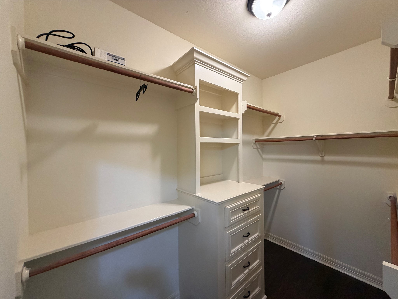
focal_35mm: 14
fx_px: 161
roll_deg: +1.2
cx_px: 199
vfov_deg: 85.7
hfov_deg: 102.1
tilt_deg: -0.3
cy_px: 150
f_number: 2.2
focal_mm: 2.22
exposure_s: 1/60
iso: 400
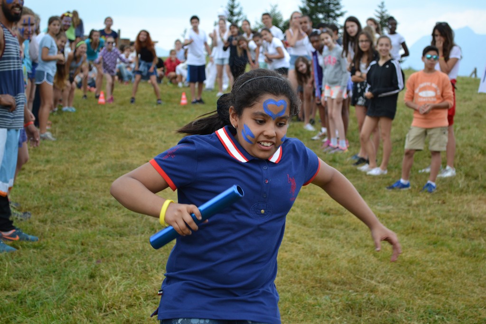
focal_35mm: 69
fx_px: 932
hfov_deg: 29.2
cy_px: 162
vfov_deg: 19.7
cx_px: 243
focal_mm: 46
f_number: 5.3
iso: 450
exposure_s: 1/500
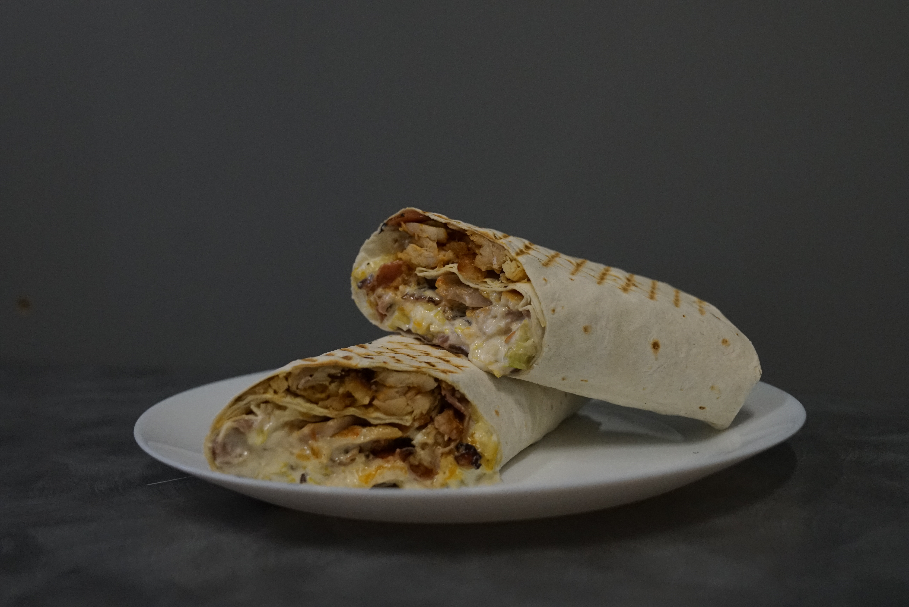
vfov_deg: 34.2
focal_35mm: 39
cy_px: 304
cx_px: 454
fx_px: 985
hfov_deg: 49.5
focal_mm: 26
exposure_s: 1/640
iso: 4000
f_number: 3.5
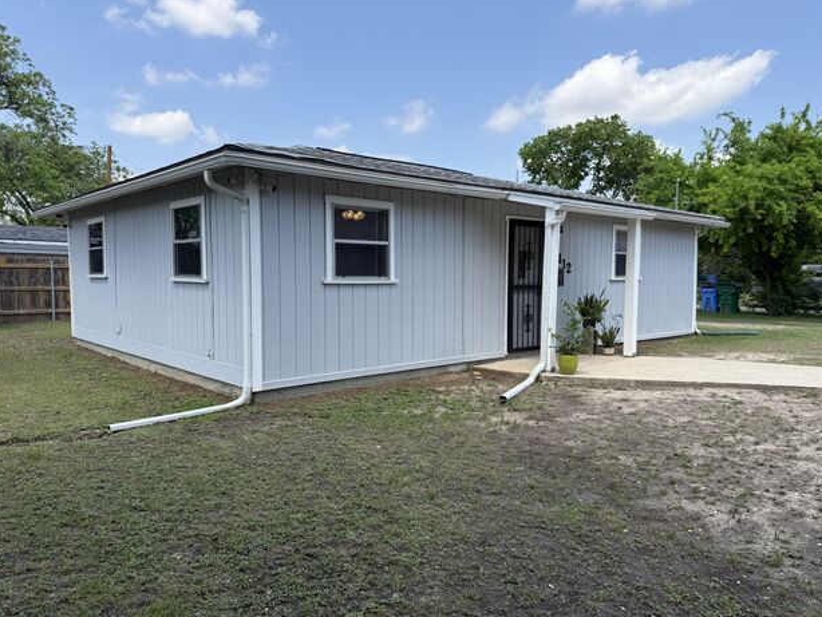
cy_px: 317
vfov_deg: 54.9
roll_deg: -0.8
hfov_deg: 69.4
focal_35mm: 25
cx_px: 399
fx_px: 594
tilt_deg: -4.3
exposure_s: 1/2525
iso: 80
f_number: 1.78
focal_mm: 6.76
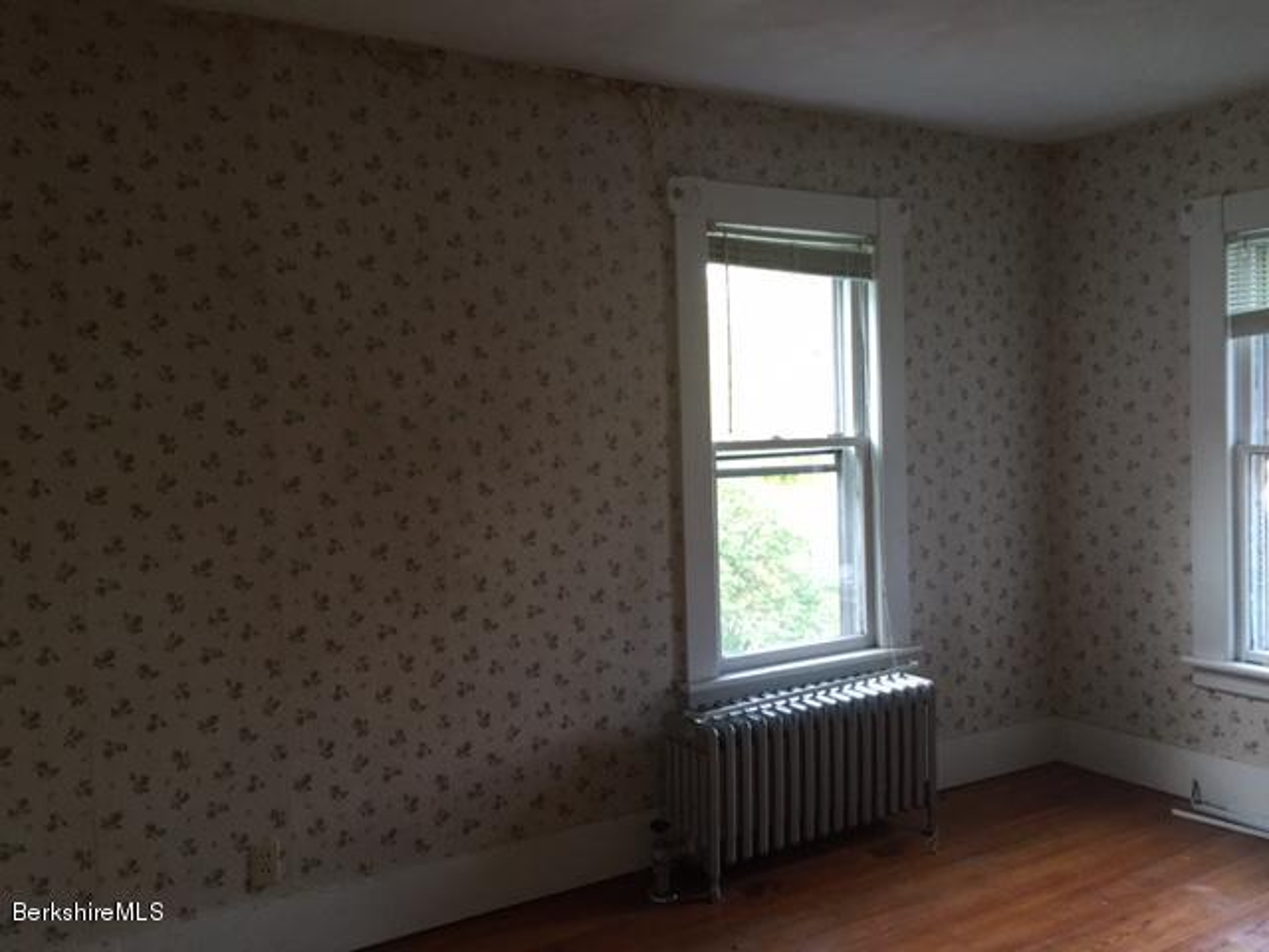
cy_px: 476
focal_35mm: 29
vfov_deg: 48.2
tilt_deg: -3.6
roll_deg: +1.7
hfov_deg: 61.7
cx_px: 634
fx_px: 1063
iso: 125
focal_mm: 4.15
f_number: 2.2
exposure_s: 1/30
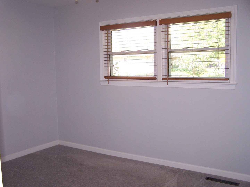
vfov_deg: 37.7
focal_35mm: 38
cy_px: 94
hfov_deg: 49.0
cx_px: 125
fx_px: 274
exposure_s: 1/60
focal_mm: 6.3
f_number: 2.8
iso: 140
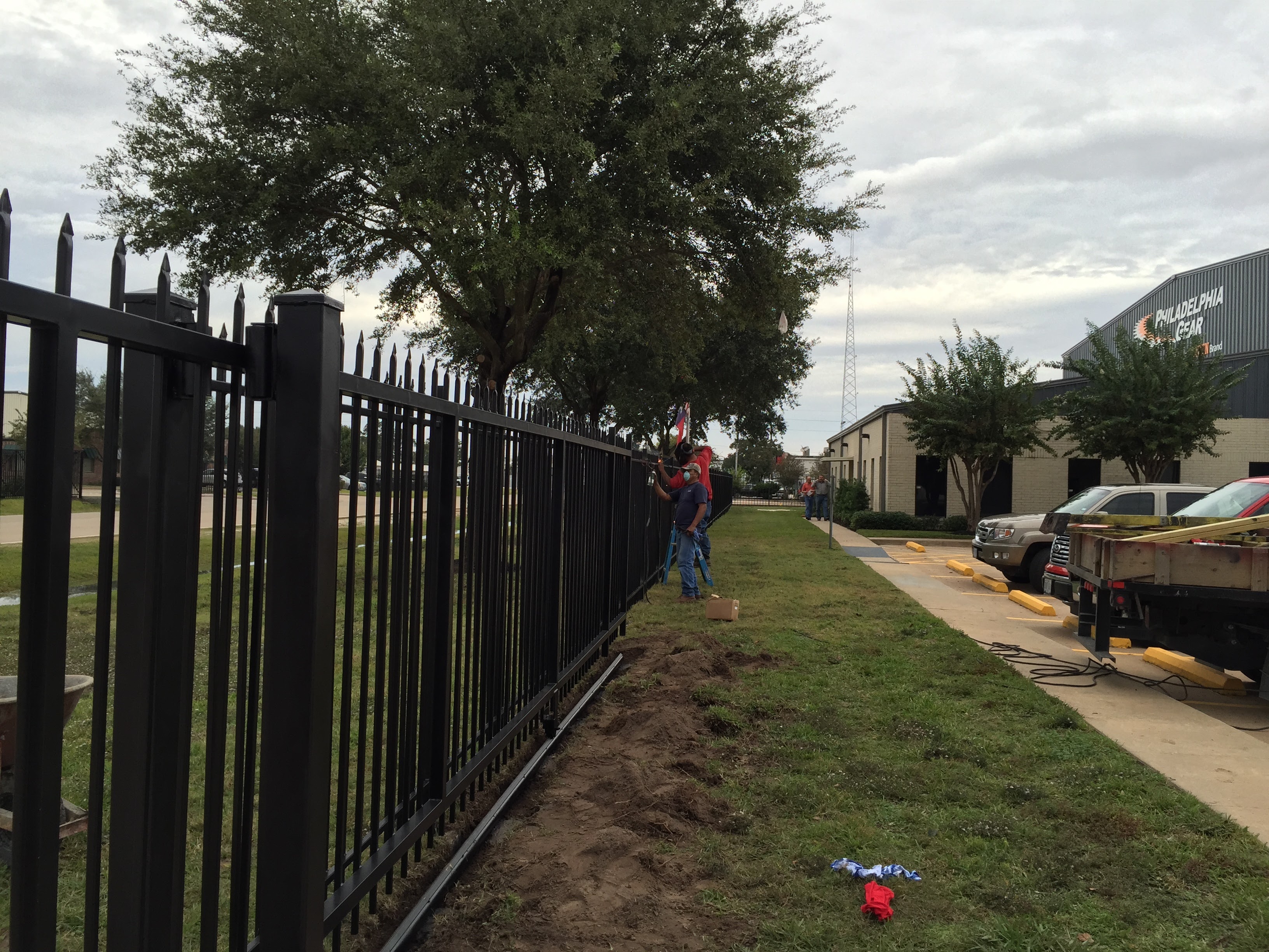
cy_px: 476
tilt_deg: -0.5
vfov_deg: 48.2
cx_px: 634
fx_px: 1063
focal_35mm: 29
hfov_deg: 61.7
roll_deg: -1.5
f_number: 2.2
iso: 32
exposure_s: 1/527
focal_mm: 4.15
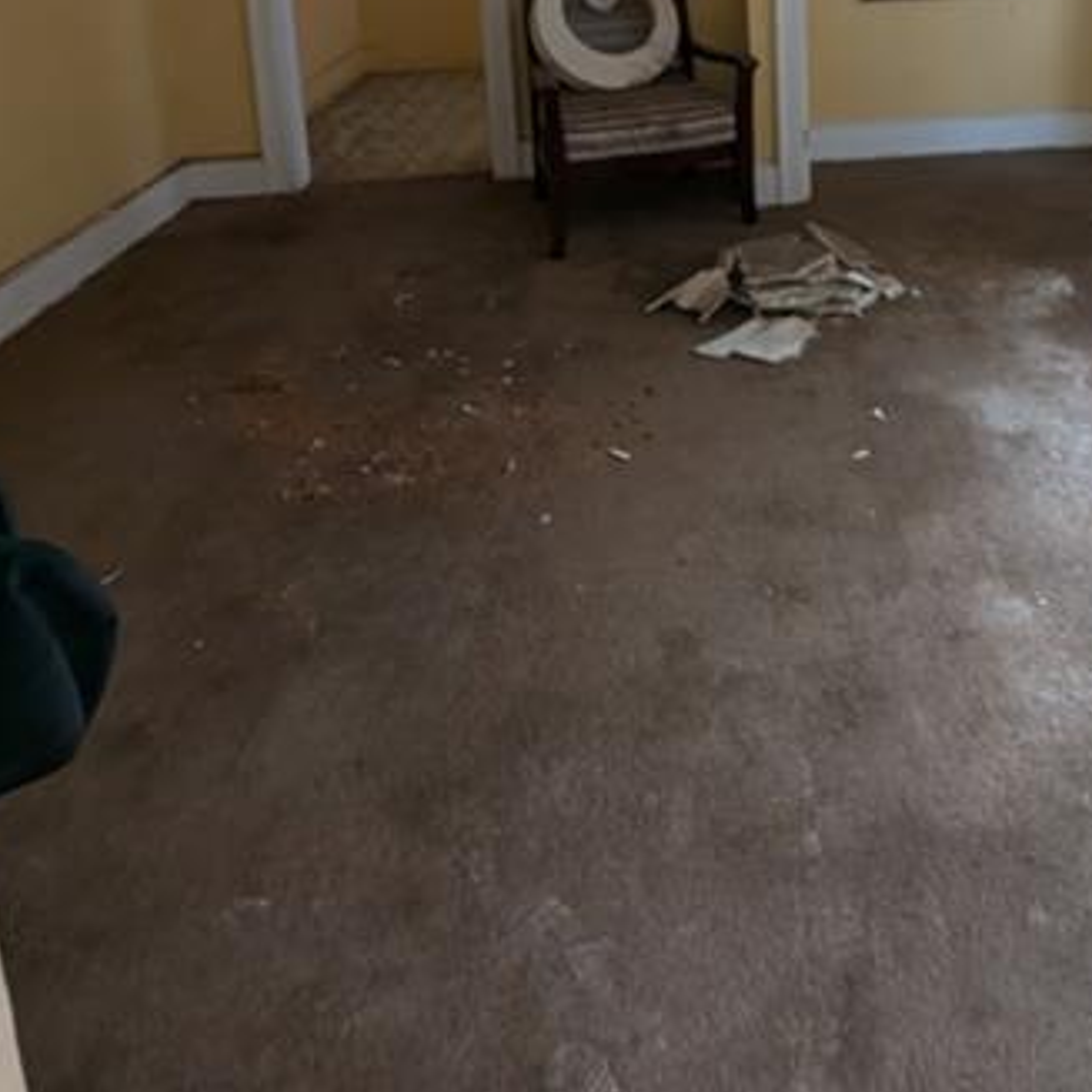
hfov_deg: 54.9
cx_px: 878
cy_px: -3
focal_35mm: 27
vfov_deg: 48.5
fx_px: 964
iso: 48
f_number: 2.2
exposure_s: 1/56.5
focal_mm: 1.95
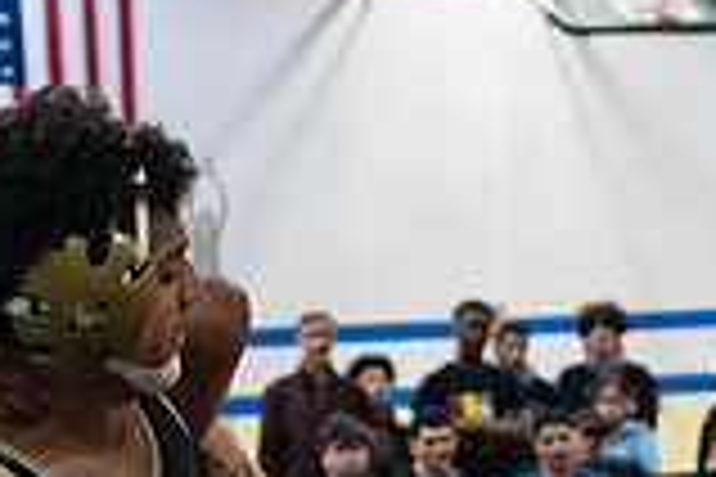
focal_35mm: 153
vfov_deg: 8.8
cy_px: 668
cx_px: 203
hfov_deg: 13.4
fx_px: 3043
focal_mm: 42
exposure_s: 1/500
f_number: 3.2
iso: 8000
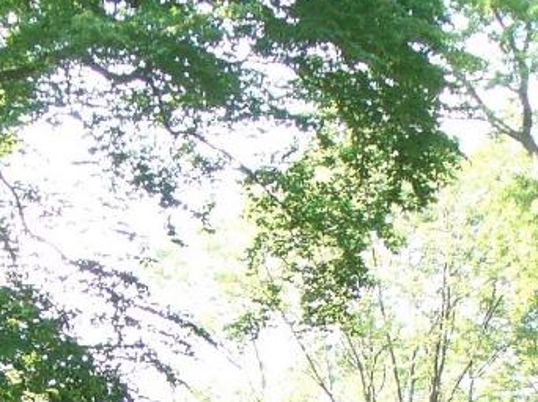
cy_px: 788
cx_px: 214
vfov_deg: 9.0
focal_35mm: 156
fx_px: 2423
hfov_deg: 12.7
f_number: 2.8
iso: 80
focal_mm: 6.1
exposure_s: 1/80
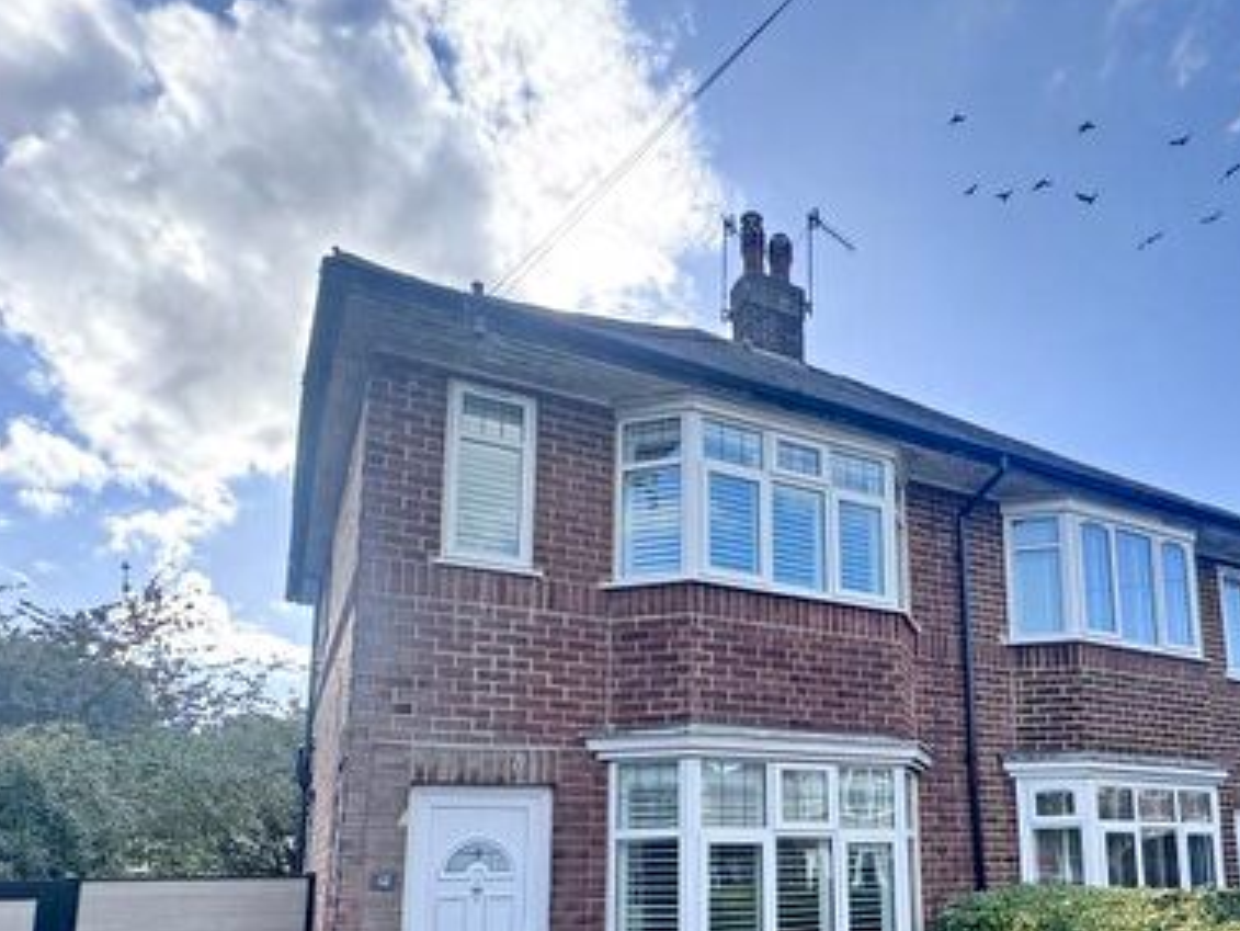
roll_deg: +0.8
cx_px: 809
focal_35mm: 26
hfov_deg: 65.8
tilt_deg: +10.5
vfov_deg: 50.5
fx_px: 932
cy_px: 719
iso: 50
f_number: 2.2
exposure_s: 1/525
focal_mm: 2.22
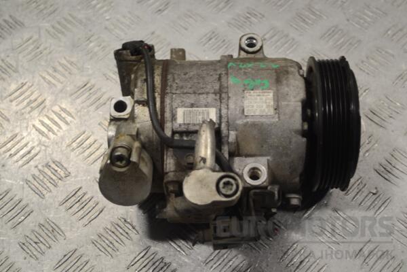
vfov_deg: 20.6
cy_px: 136
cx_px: 204
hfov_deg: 30.5
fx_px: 746
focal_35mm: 66
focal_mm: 44
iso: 100
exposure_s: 1/30
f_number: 5.3
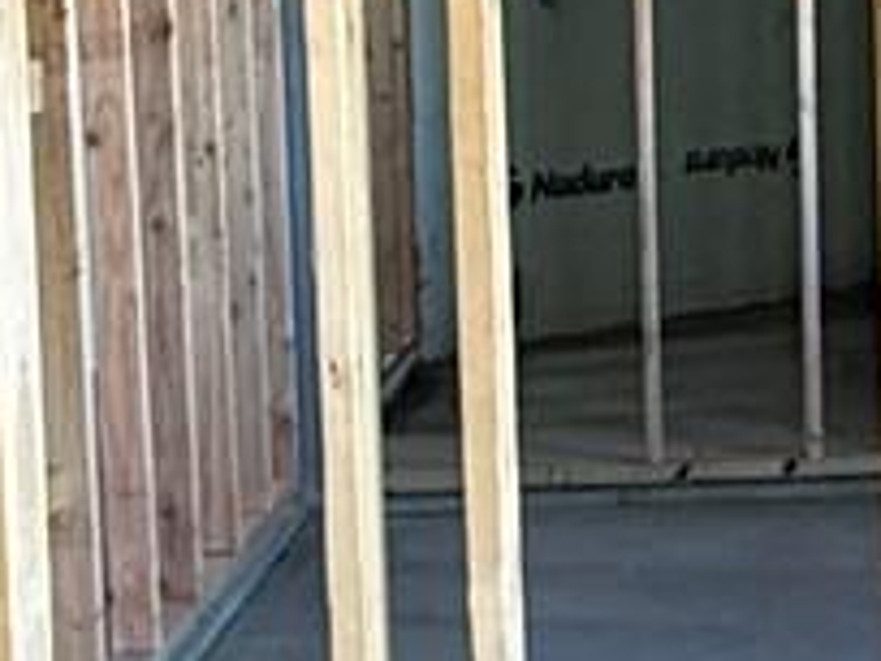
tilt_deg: -4.7
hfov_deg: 17.1
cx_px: 1032
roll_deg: +0.8
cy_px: 181
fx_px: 2800
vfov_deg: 13.4
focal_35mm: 110
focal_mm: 2.22
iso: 320
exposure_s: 1/81
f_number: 2.2
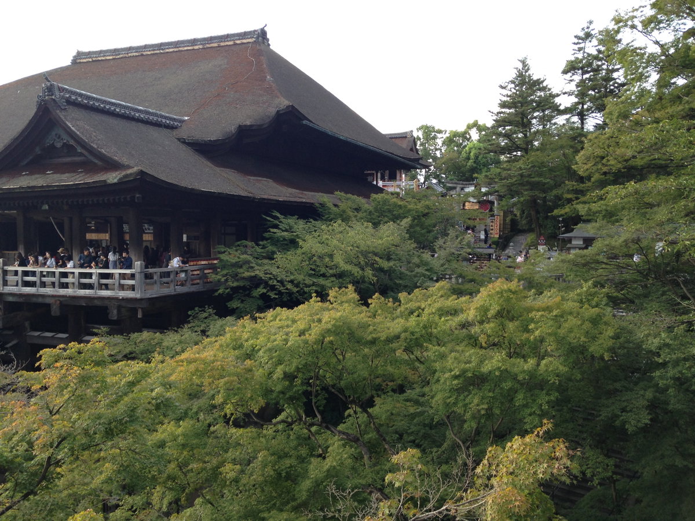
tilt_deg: -1.4
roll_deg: -1.5
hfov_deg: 55.4
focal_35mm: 33
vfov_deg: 42.9
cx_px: 348
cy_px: 260
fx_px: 663
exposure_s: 1/120
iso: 50
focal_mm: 4.12
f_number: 2.4
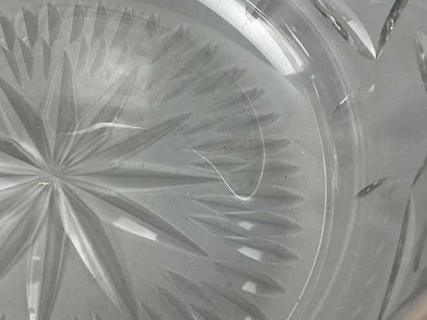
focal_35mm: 55
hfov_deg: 34.5
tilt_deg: -55.0
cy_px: 126
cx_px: 129
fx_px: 679
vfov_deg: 26.5
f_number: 1.8
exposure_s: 1/100
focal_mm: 3
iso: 50
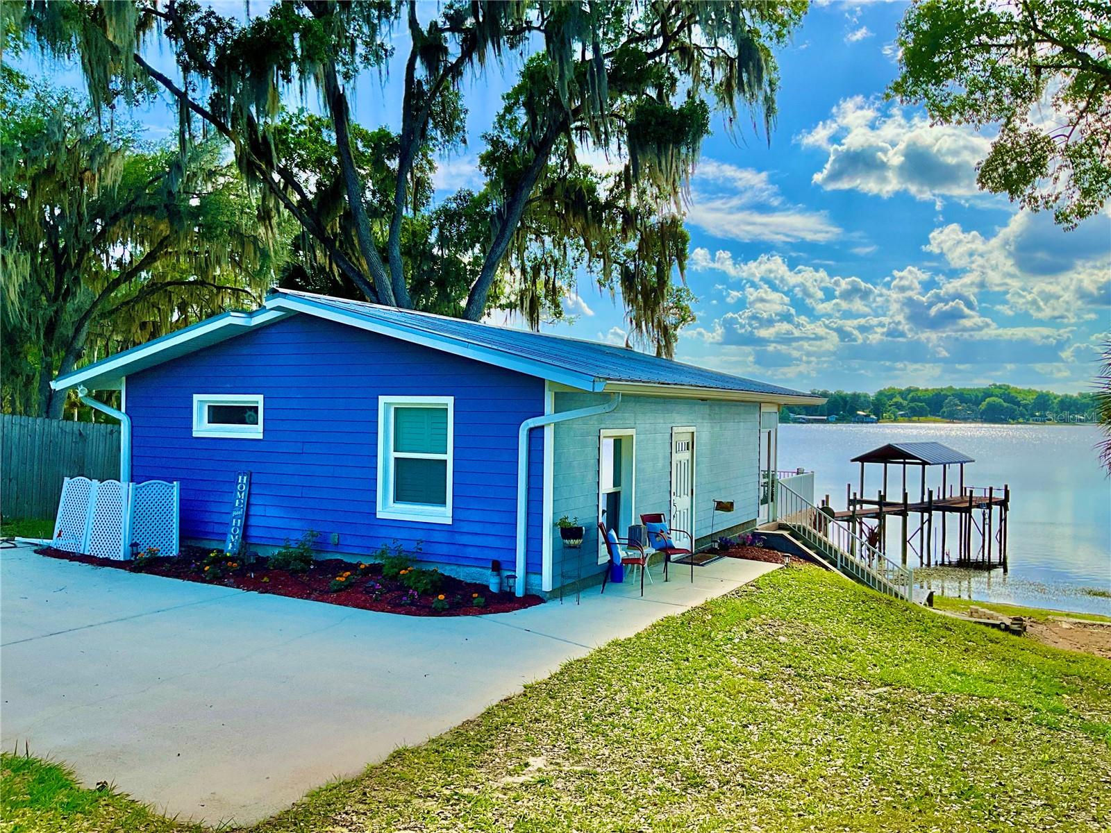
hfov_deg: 61.7
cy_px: 416
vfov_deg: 48.2
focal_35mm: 29
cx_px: 556
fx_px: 931
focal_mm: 3
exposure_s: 1/2141
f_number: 1.8
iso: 25
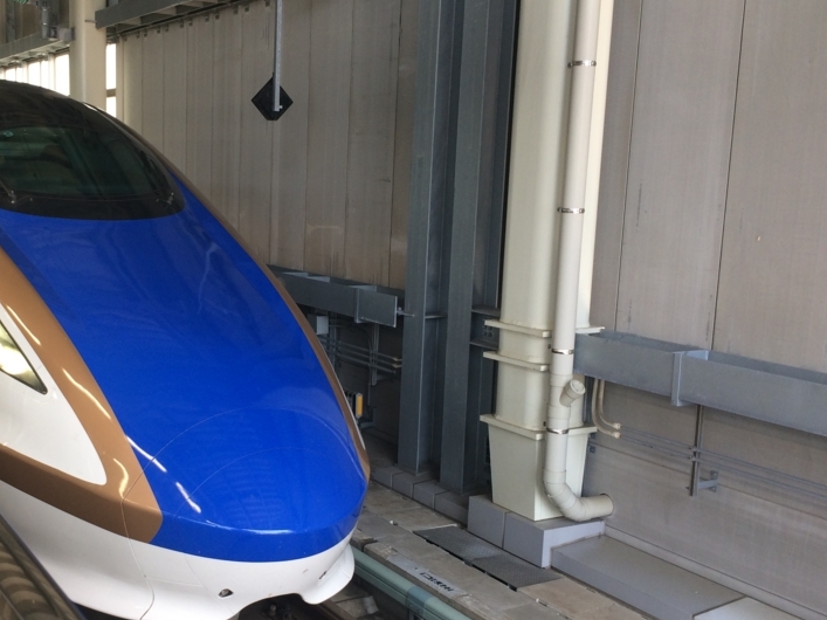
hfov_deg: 43.8
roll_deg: -0.9
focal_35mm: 42
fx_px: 1003
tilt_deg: -8.3
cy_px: 325
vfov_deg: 34.3
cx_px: 237
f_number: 2.2
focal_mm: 4.15
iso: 32
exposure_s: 1/60
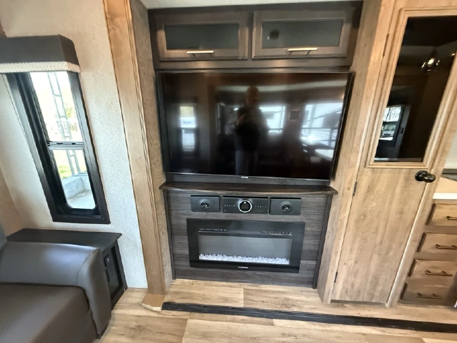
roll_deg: -0.2
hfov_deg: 102.1
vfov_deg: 85.7
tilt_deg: -13.9
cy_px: 172
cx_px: 228
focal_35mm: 14
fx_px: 185
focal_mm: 2.22
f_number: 2.2
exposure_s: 1/46
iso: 1000
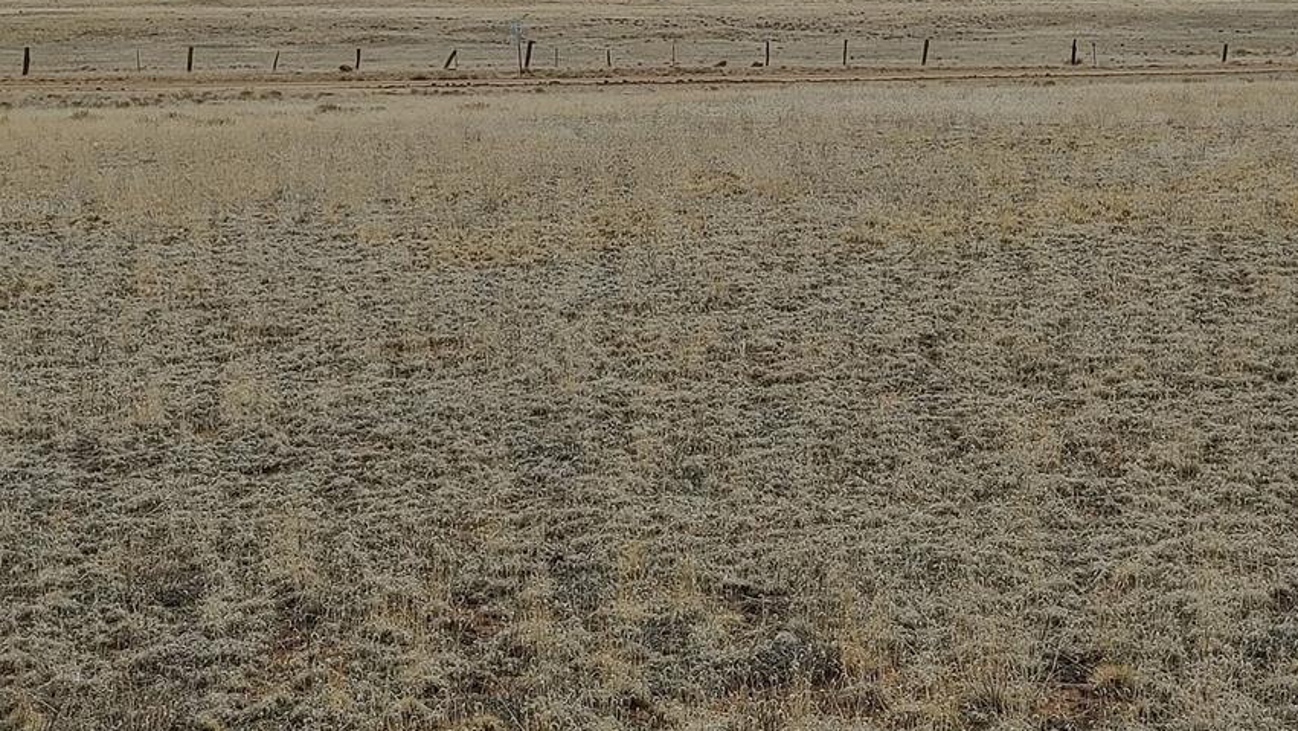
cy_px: 139
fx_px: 2169
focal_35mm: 63
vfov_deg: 18.9
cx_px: 636
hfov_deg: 33.3
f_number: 1.8
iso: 50
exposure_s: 1/3448
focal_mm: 4.81
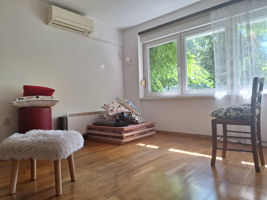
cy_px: 100
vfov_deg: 58.9
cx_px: 134
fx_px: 177
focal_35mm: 23
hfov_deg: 73.9
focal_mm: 5.54
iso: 40
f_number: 1.8
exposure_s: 1/102
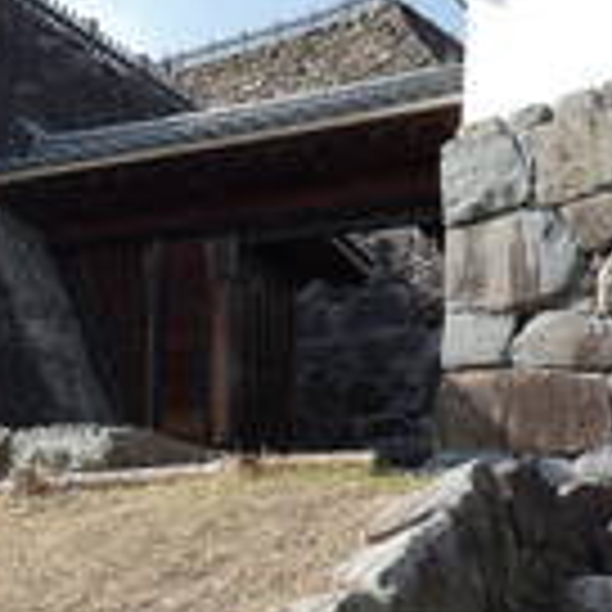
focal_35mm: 57
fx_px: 1140
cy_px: 151
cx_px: 76
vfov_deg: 29.6
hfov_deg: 29.0
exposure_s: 1/500
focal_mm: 4.1
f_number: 4
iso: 125
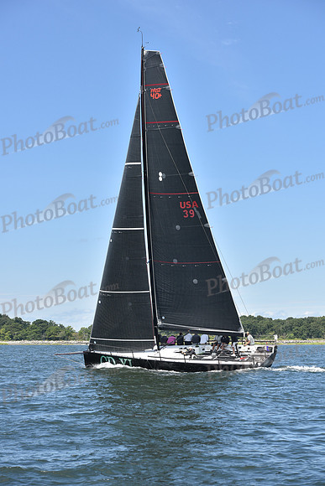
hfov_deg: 13.4
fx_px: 1380
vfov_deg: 20.0
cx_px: 162
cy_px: 243
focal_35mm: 102
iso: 320
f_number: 7.1
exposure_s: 1/1000
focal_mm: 102
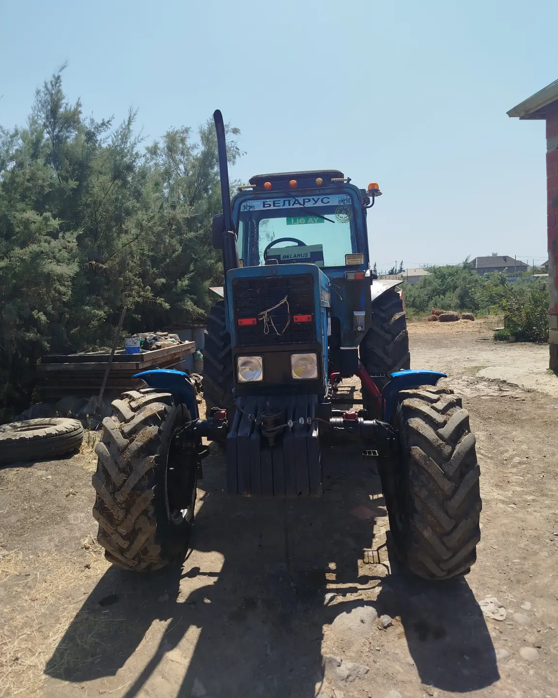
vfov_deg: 66.0
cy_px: 333
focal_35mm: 26
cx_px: 283
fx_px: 537
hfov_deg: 54.9
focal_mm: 5.31
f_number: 1.7
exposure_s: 1/1387
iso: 50
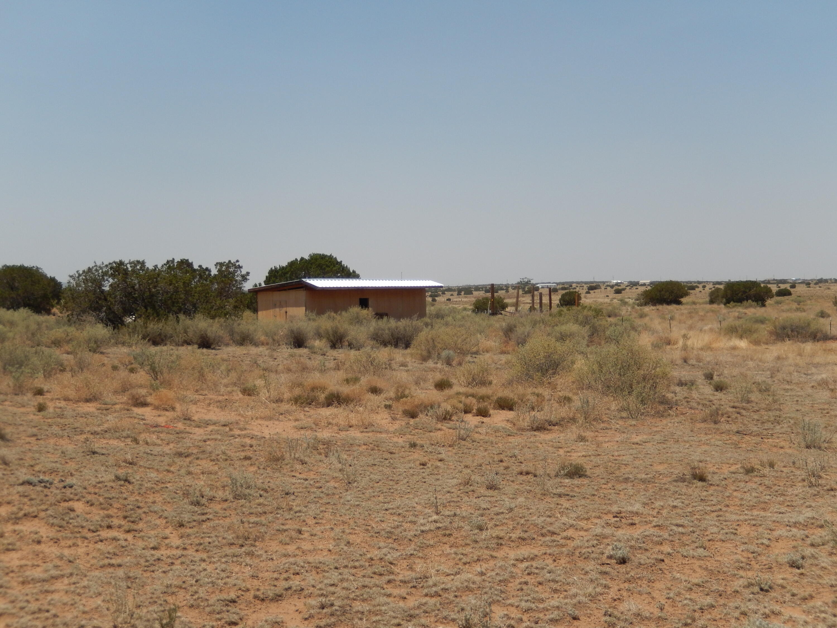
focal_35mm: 51
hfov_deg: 37.5
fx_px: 1233
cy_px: 314
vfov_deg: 28.6
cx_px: 418
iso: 125
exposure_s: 1/400
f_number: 9
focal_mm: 9.2
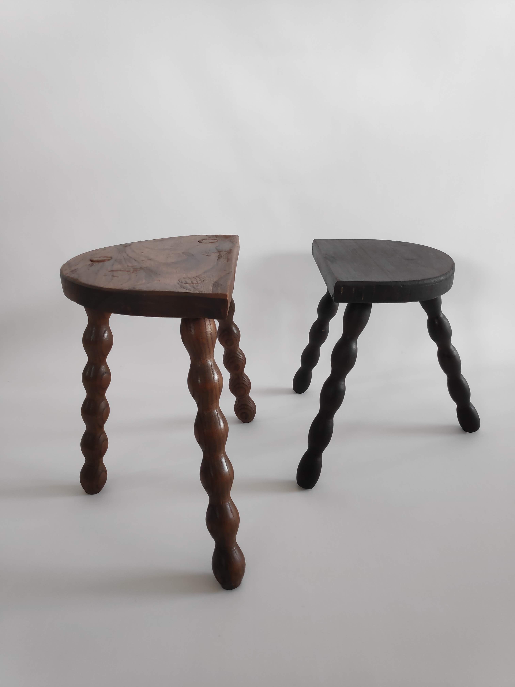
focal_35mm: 20
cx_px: 258
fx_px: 397
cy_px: 344
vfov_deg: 81.7
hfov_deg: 66.0
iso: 382
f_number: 1.9
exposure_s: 1/100
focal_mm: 3.94
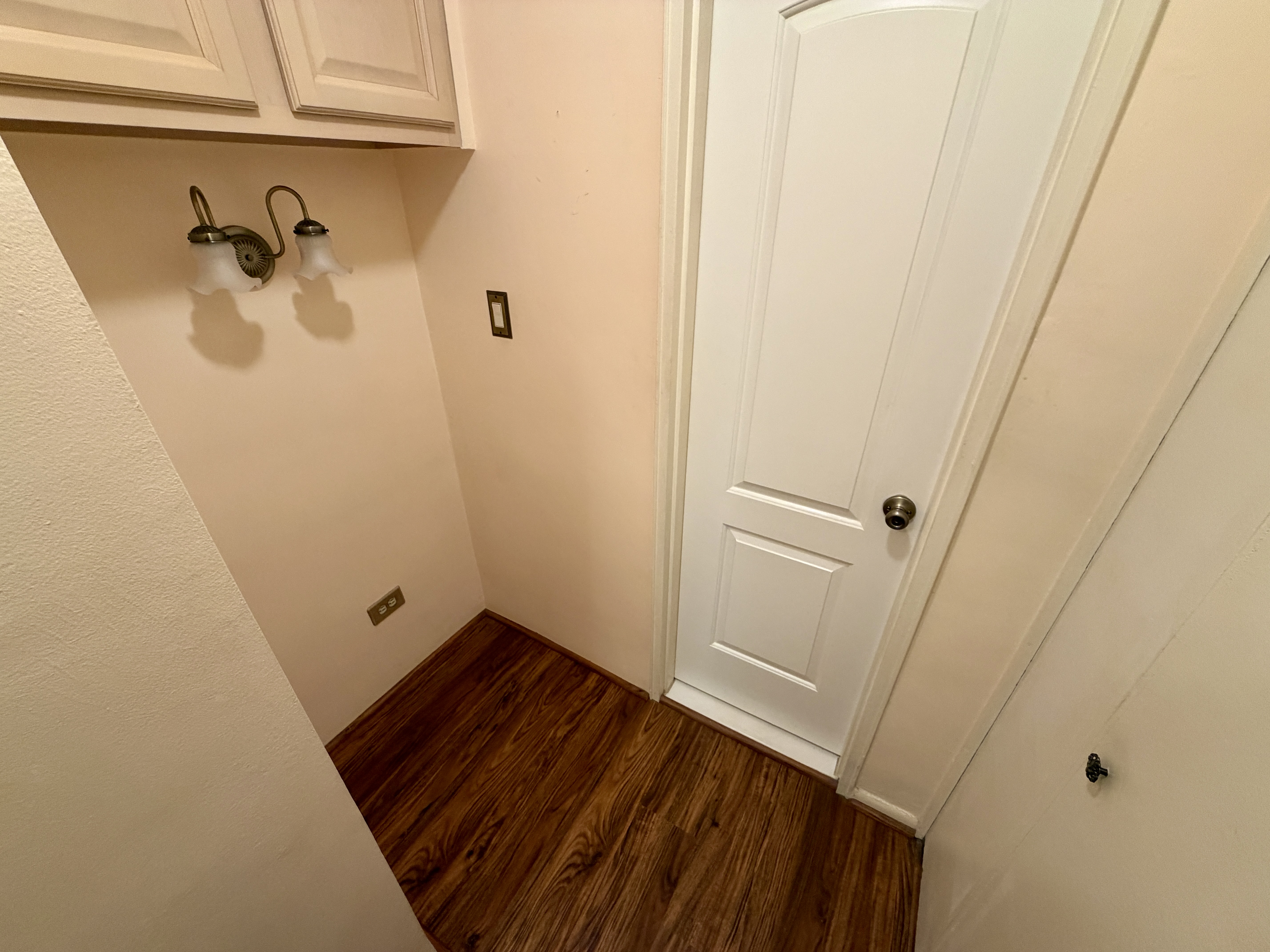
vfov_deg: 85.7
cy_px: 476
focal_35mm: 14
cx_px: 635
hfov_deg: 102.1
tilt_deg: -31.0
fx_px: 514
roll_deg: -0.1
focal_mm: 2.22
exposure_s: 1/60
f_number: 2.2
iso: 250
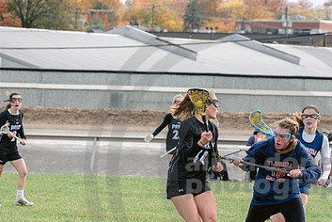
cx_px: 192
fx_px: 2861
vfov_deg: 4.4
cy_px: 231
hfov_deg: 6.6
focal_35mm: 310
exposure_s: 1/640
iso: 400
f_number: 6.3
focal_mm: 130
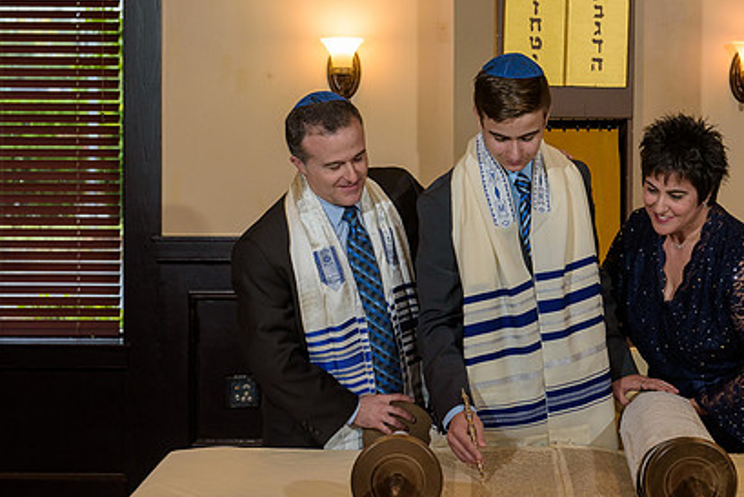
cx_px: 509
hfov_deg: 23.8
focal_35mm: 85
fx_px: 1757
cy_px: 179
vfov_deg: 16.1
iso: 1000
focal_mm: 60
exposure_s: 1/125
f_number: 5
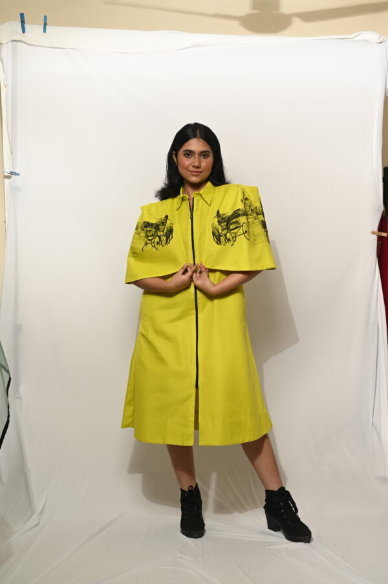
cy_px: 292
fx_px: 810
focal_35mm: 50
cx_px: 194
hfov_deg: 27.0
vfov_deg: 39.6
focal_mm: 50
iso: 100
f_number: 4
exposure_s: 1/160
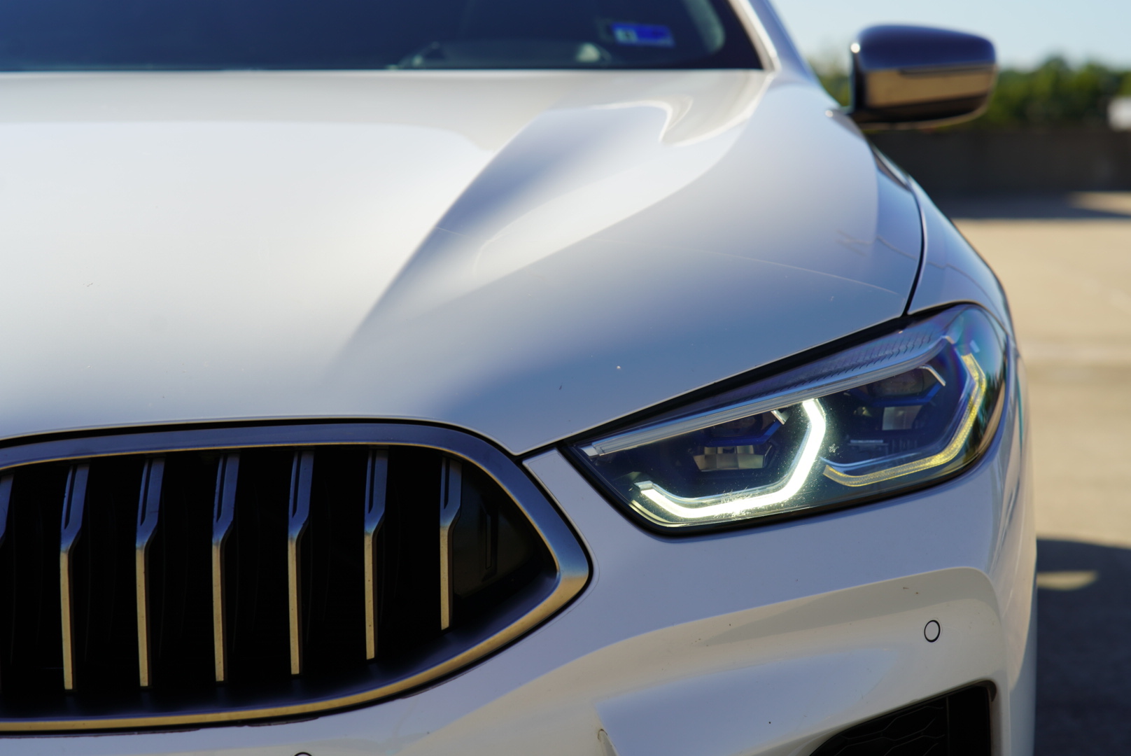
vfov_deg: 16.1
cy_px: 378
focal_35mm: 85
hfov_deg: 23.9
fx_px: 2672
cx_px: 566
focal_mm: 85
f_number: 5
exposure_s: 1/500
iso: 100
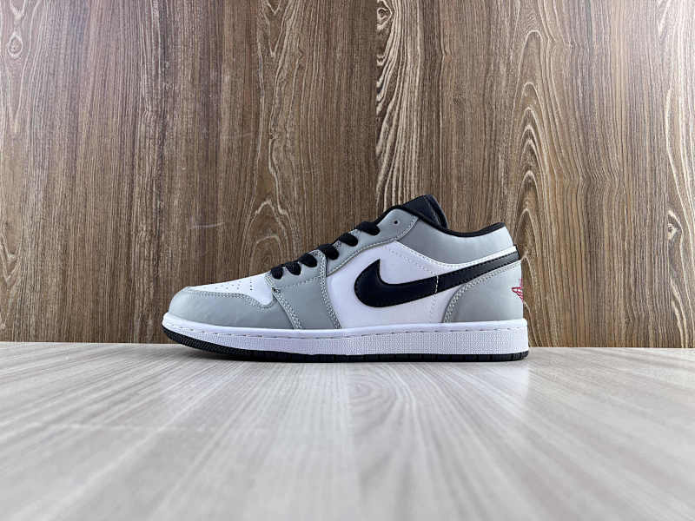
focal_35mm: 26
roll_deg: -0.4
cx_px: 348
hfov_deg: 67.3
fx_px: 522
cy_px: 260
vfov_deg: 53.1
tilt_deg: +3.1
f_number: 1.5
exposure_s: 1/148
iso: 32
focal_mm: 5.7
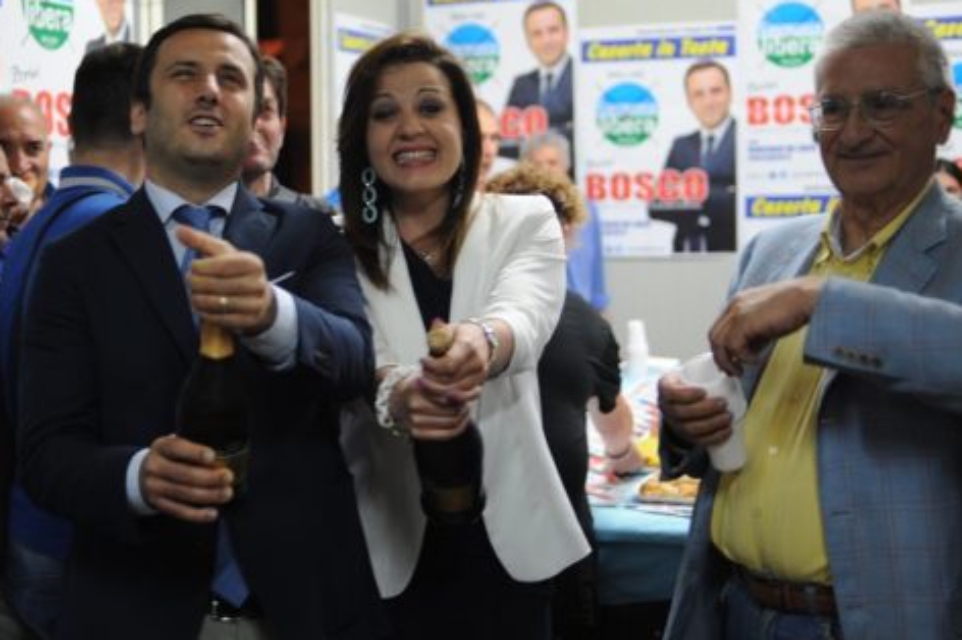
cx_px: 355
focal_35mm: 57
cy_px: 280
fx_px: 1522
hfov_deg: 34.9
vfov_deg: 23.7
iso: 800
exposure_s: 1/80
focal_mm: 35
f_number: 2
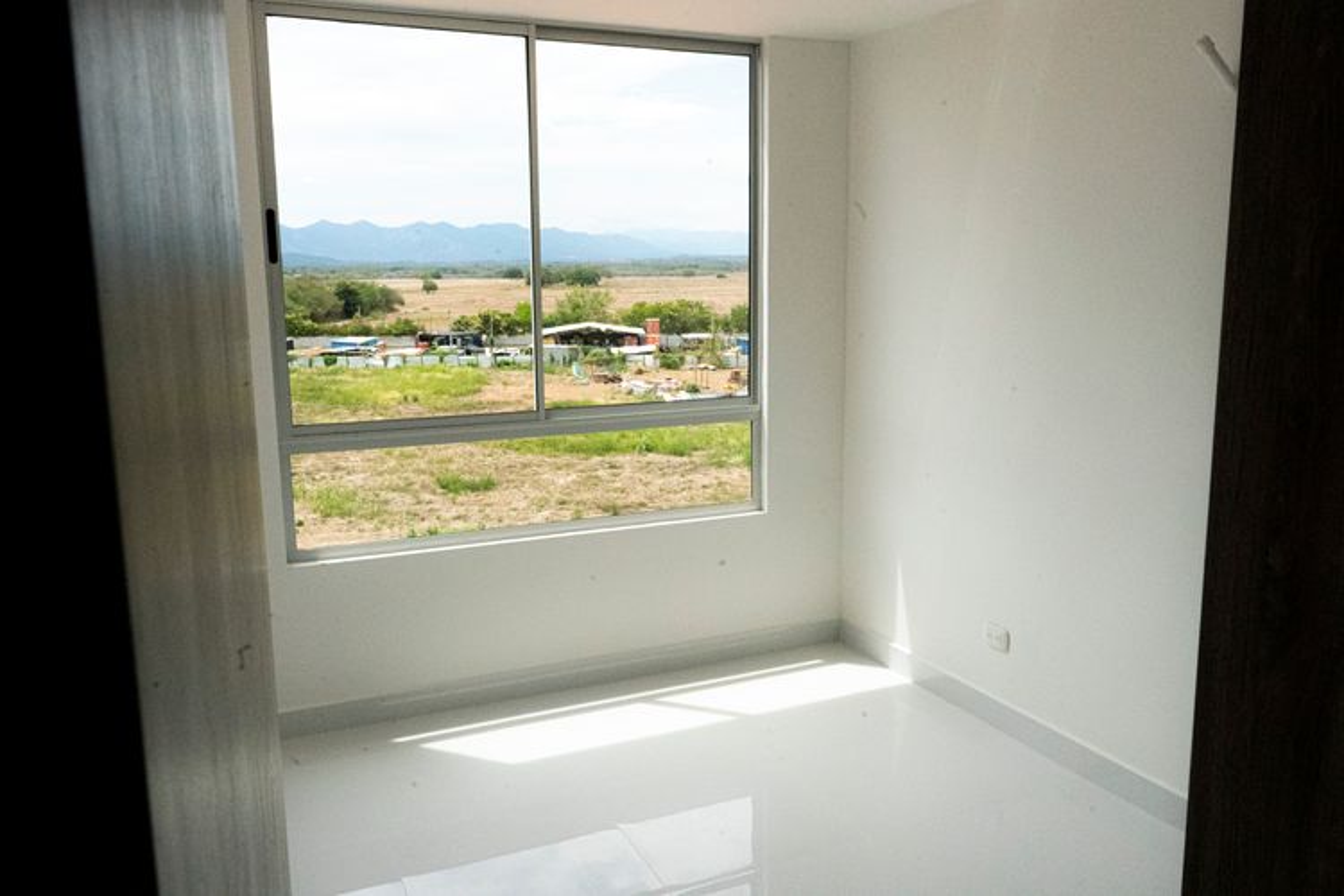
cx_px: 672
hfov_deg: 65.5
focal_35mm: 28
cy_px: 448
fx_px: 1045
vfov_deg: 46.4
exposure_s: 1/3200
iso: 20000
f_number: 20
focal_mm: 28
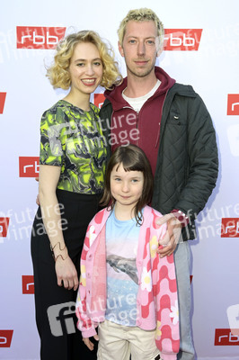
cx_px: 120
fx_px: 319
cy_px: 180
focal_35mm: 32
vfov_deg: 58.8
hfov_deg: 41.0
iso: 640
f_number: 5.6
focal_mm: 32
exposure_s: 1/250
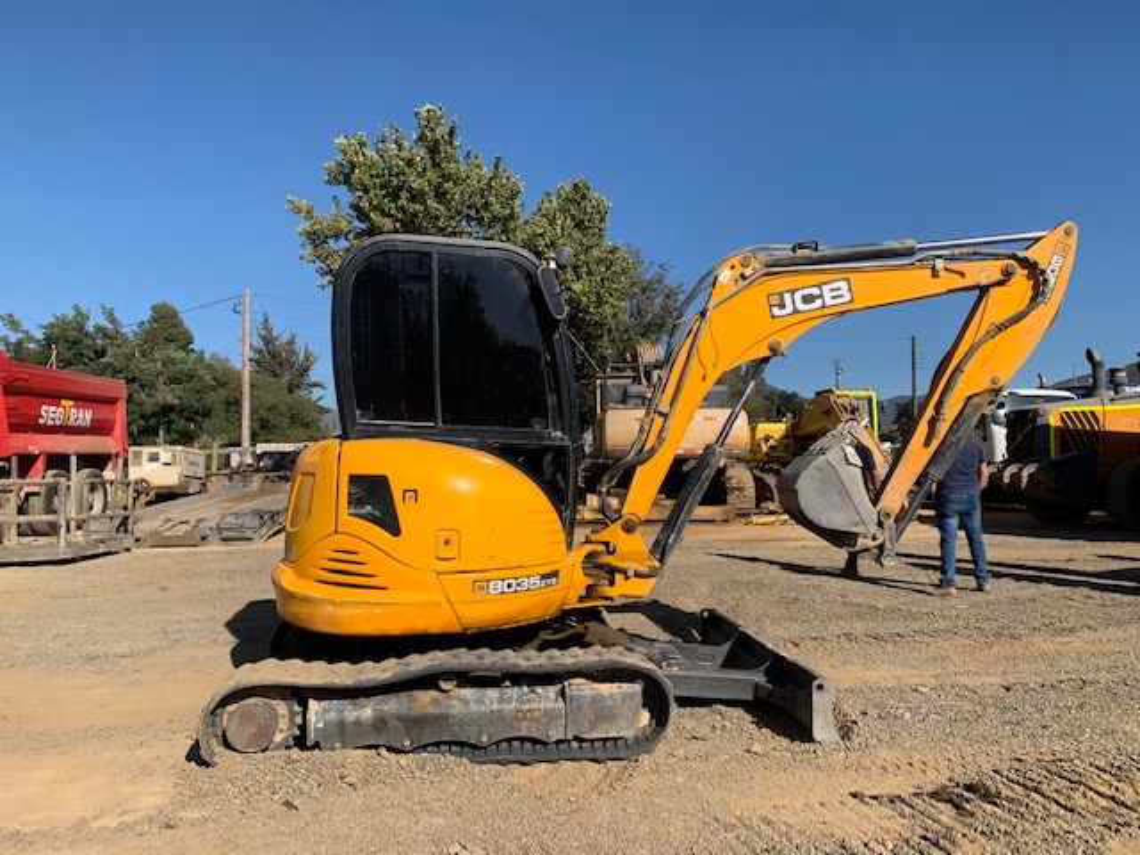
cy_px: 428
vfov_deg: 53.1
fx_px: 856
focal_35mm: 26
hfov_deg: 67.3
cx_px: 570
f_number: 1.8
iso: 25
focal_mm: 4.25
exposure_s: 1/2833
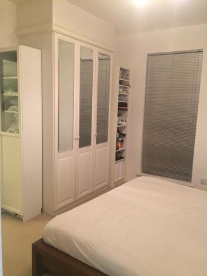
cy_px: 138
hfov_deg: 48.2
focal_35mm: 29
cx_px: 104
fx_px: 231
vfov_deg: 61.6
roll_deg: -1.7
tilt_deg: -10.0
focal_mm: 4.15
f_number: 2.2
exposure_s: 1/33
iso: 320
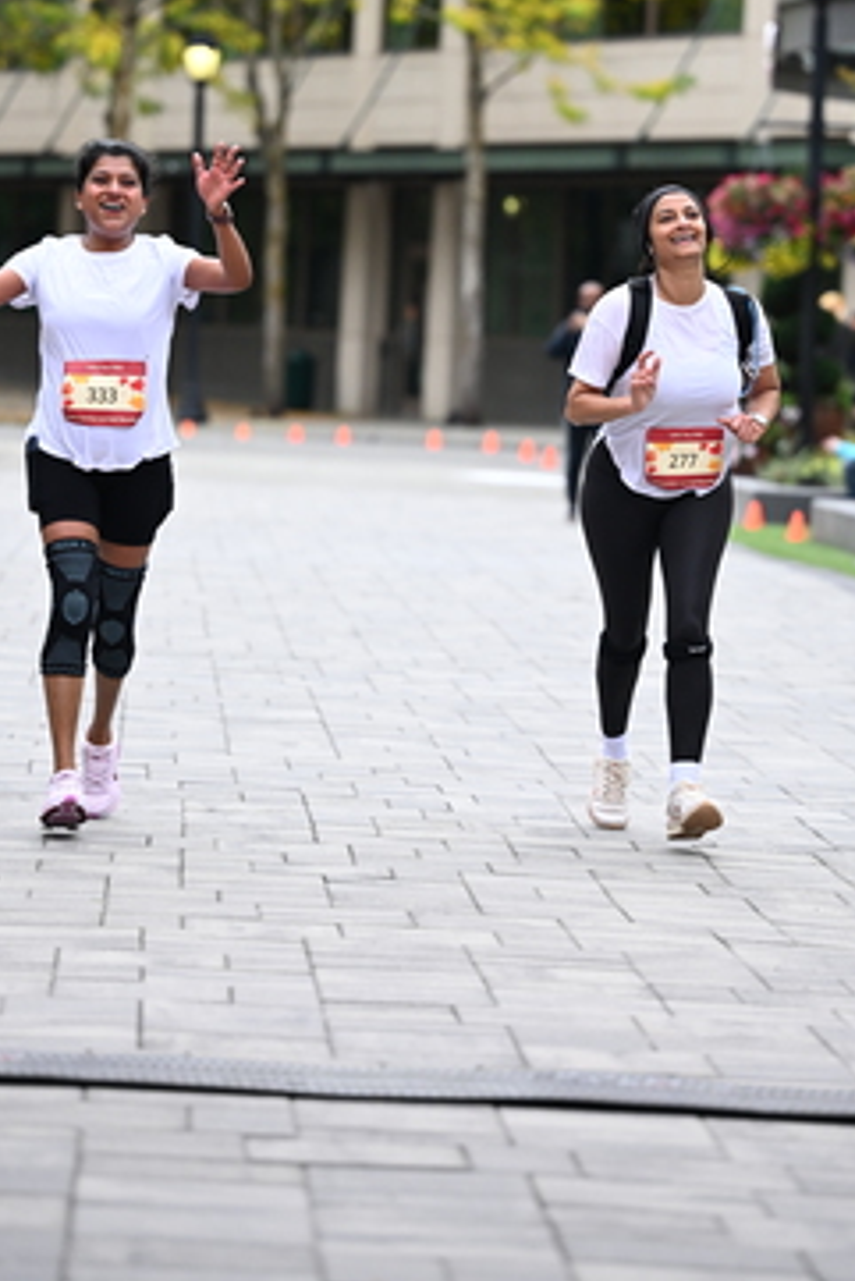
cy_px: 422
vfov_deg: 11.2
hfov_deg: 7.5
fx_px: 6513
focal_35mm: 183
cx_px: 495
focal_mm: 120
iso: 640
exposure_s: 1/2500
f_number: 2.8
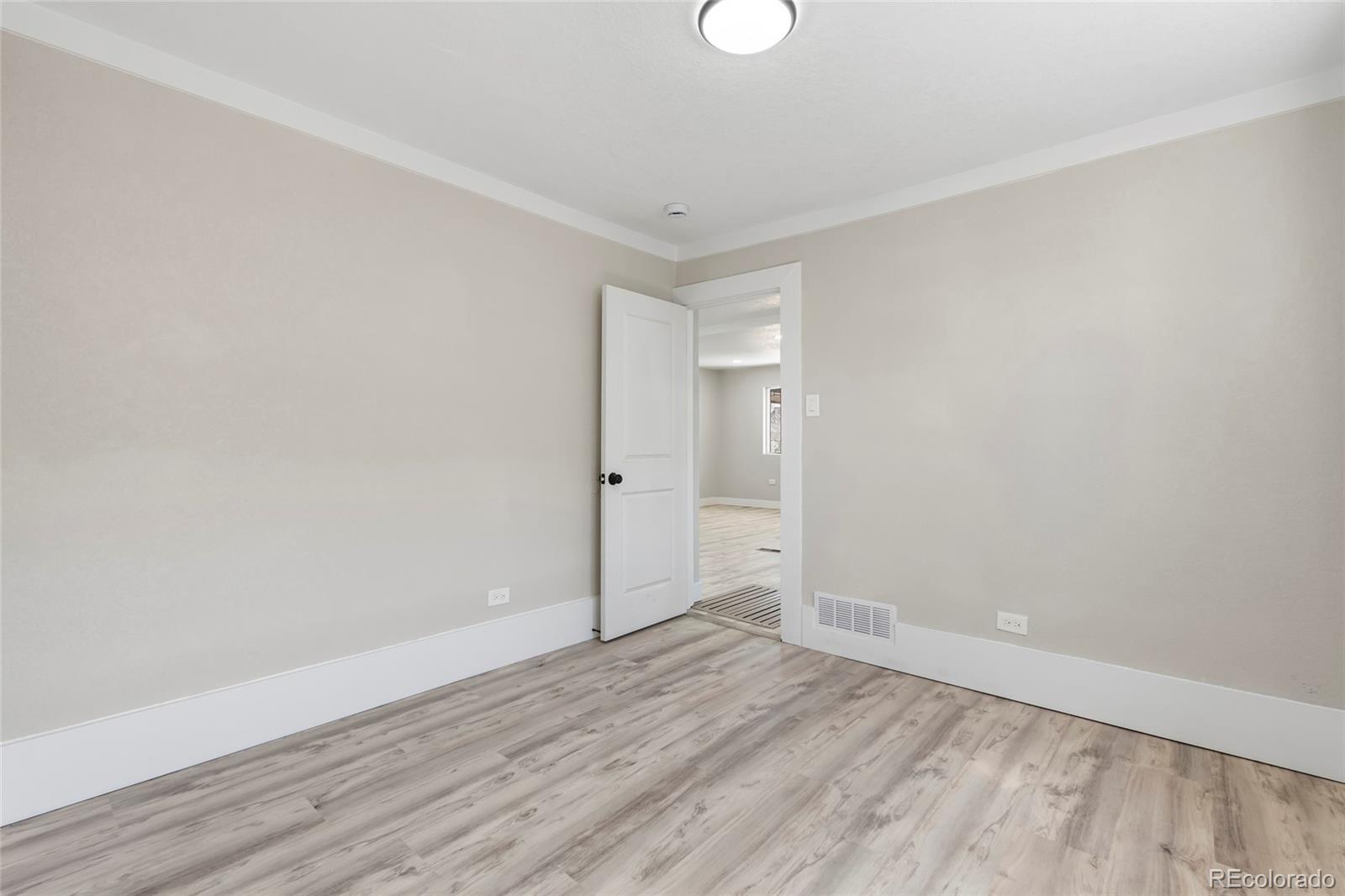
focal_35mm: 16
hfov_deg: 96.7
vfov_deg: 73.7
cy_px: 448
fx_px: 598
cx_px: 672
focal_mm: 16
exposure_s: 1/3.33
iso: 500
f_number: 8
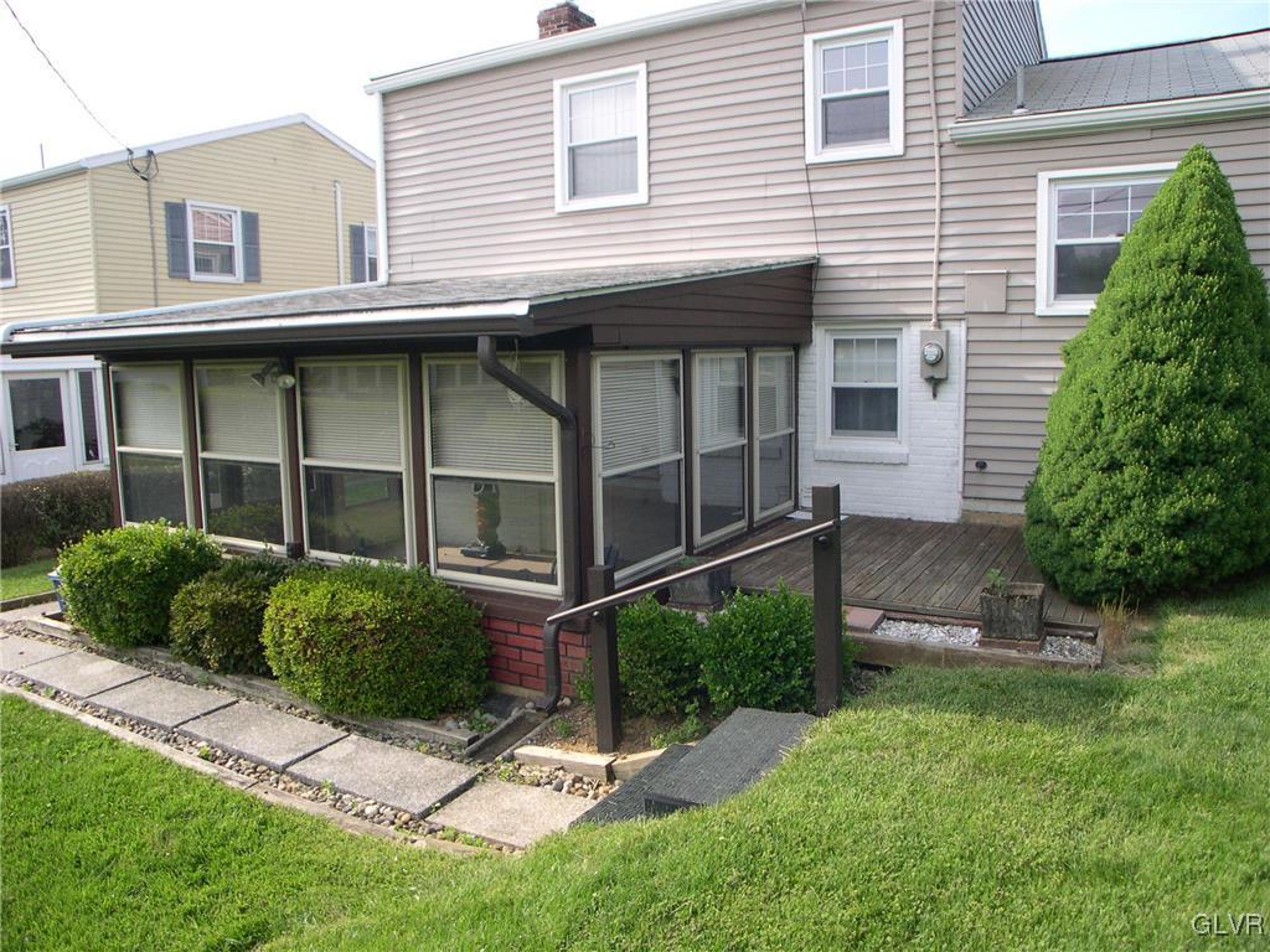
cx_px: 635
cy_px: 476
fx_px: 1394
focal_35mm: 38
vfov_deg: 37.7
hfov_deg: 49.0
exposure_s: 1/451
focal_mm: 8
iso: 100
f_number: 2.8
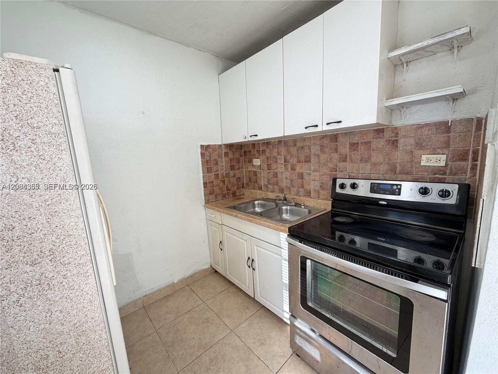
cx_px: 249
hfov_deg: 102.1
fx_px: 201
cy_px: 187
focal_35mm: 14
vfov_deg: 85.7
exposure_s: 1/121
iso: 250
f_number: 2.2
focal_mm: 2.22
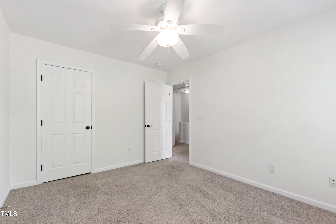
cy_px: 112
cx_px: 168
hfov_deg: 100.4
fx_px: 140
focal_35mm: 15
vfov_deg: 77.3
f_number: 8
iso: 100
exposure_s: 1/2.5
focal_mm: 10
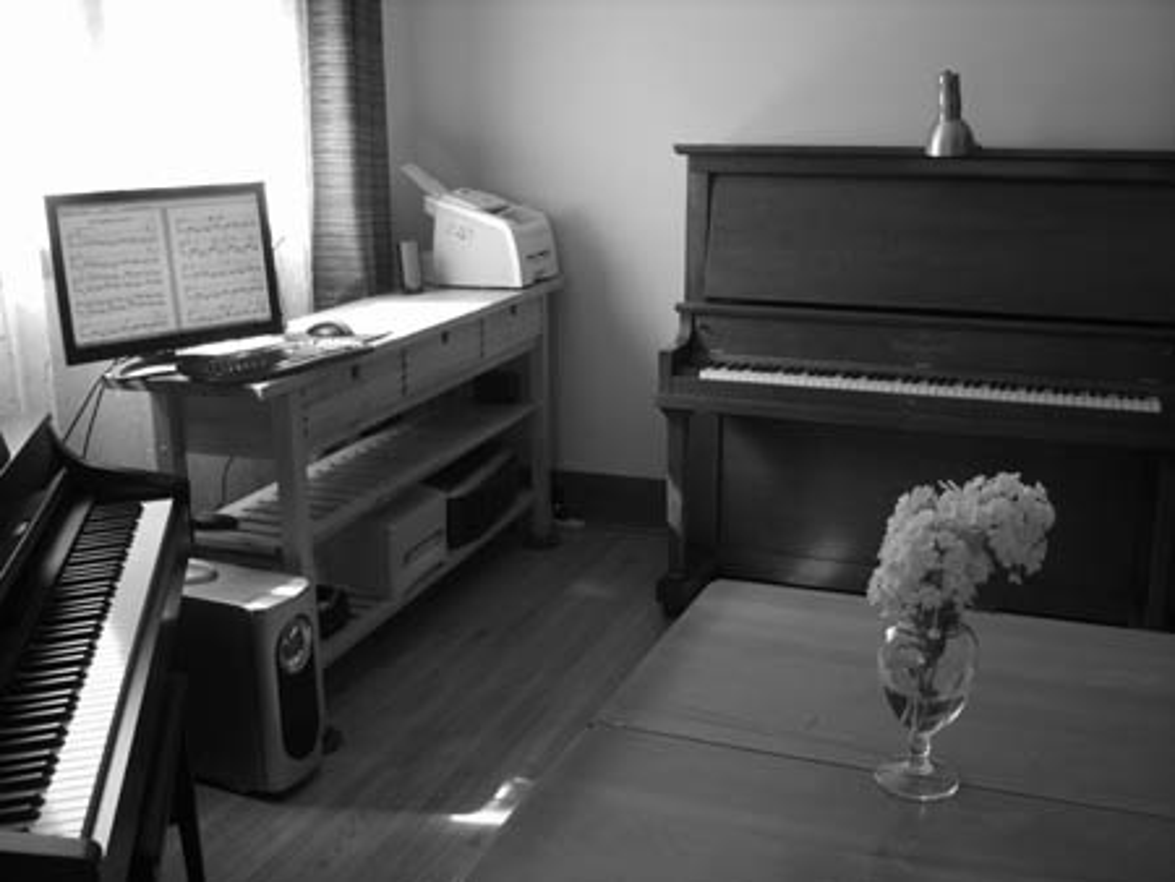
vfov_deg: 40.7
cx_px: 588
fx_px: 1189
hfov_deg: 52.6
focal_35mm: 35
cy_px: 441
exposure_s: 1/30
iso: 69
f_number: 2.8
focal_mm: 7.4
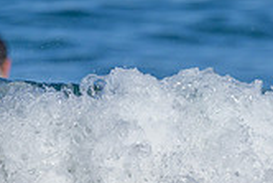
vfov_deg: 0.4
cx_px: 171
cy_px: 308
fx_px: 26792
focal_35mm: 3530
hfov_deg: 0.6
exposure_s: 1/2000
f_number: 6.3
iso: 220
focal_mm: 800
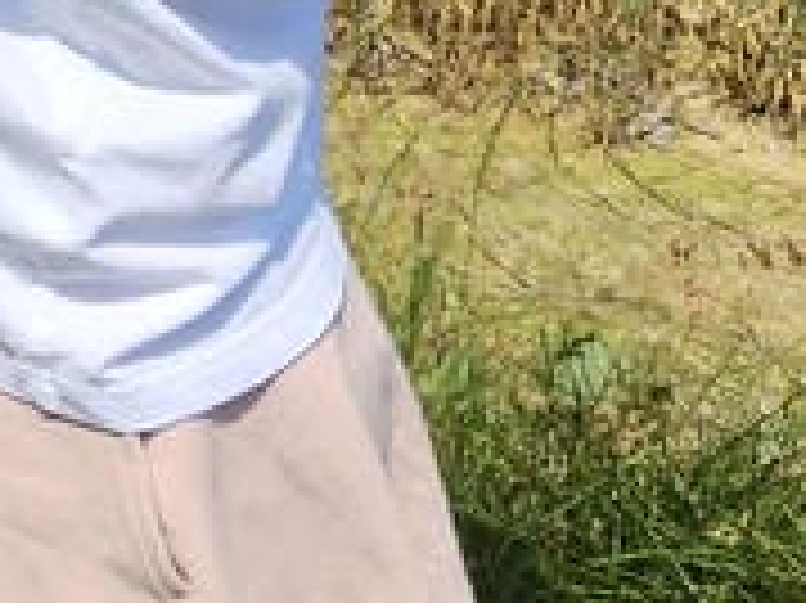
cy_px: -810
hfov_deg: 16.9
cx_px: -797
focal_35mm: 87
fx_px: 2024
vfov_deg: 13.1
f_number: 2.2
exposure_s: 1/2745
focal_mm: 2.2
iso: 50
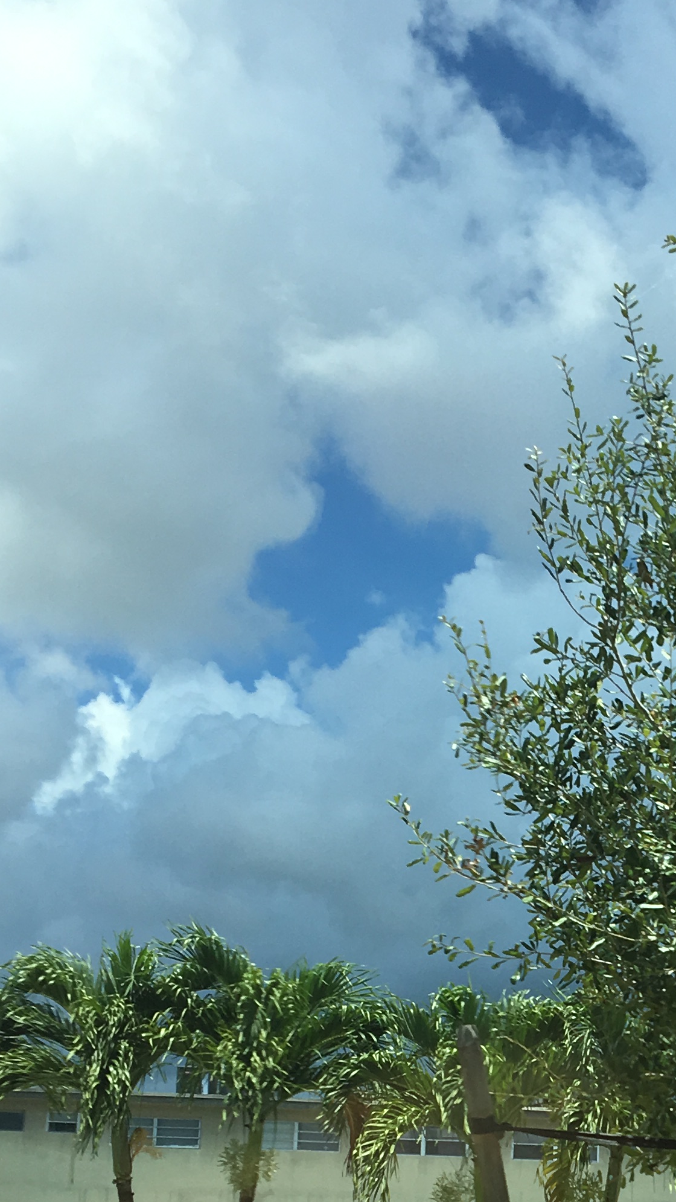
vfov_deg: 31.3
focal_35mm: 64
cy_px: 1078
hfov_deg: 18.2
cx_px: 725
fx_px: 2039
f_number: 2.2
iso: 25
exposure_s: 1/1261
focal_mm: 4.15
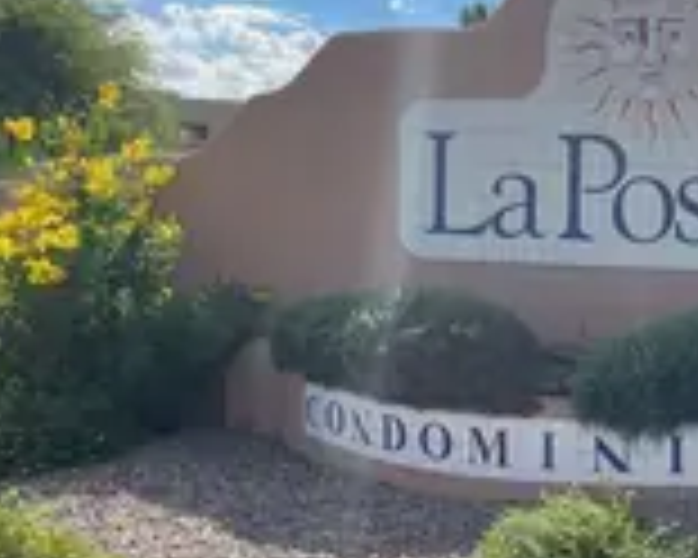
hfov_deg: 28.5
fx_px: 1301
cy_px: 364
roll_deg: -1.9
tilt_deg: -7.2
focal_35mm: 63
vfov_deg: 24.1
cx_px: 666
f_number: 1.6
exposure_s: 1/3448
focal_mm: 5.1
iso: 32
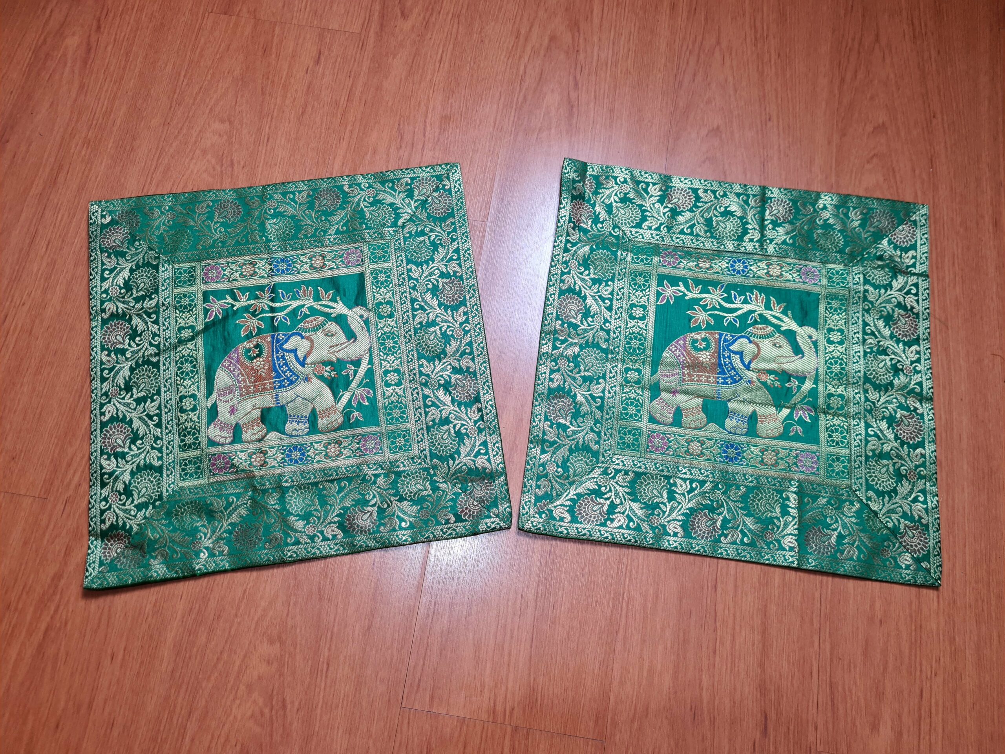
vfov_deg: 53.1
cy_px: 377
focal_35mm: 26
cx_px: 502
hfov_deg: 67.3
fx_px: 755
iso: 200
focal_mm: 5.4
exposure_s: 1/40
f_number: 1.8
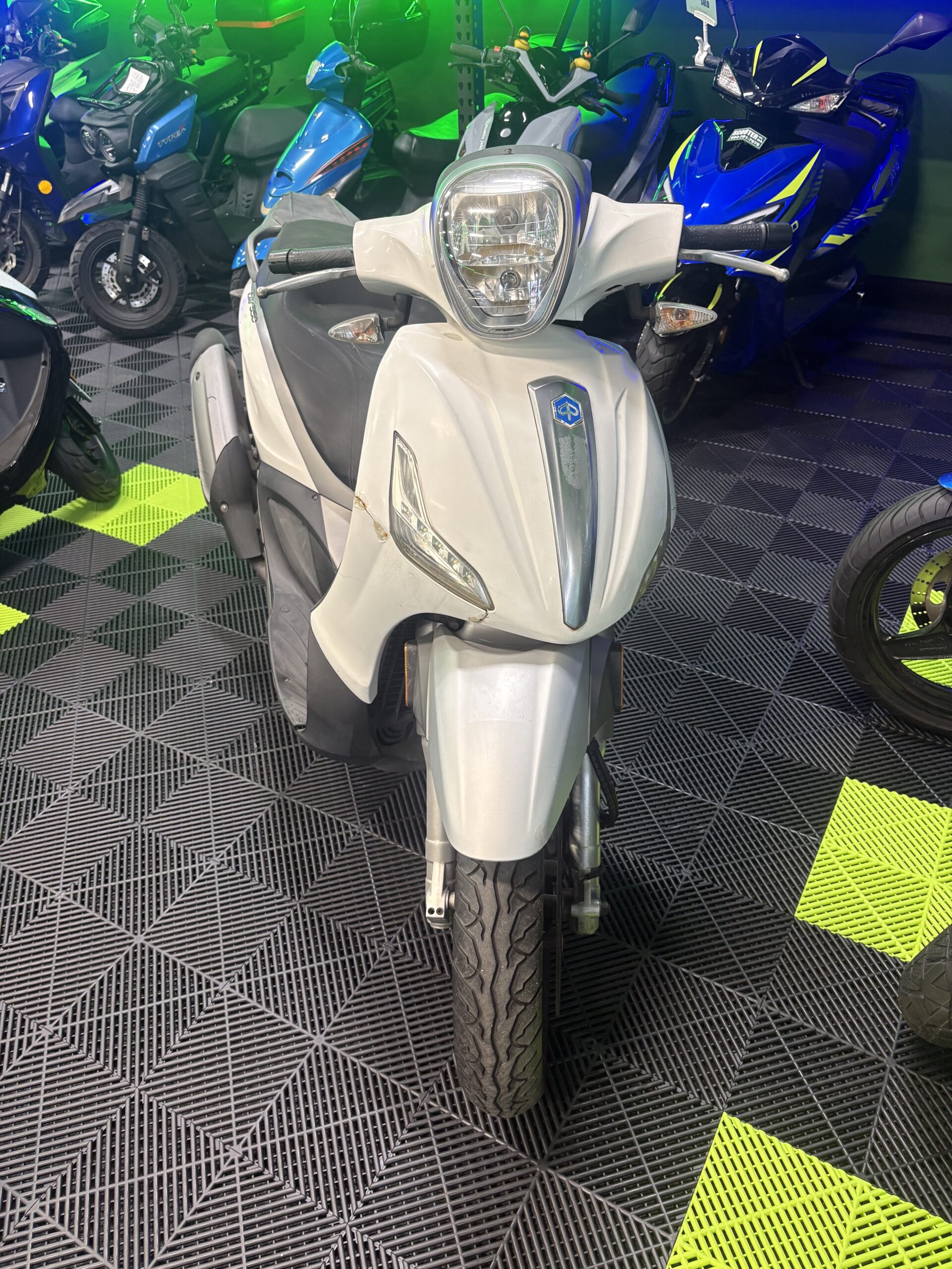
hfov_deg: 53.1
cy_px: 634
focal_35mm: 26
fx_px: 953
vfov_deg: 67.3
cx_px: 476
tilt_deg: -36.5
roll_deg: +1.3
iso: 125
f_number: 1.6
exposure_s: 1/60
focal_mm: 5.96
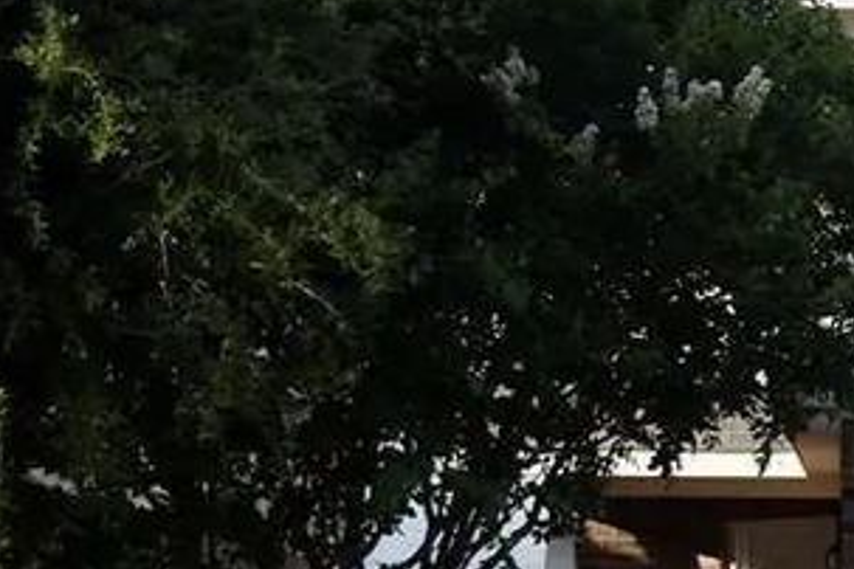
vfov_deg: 8.1
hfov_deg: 11.7
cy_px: 407
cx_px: 1187
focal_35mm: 169
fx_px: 4009
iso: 64
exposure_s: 1/250
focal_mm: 50
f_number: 4
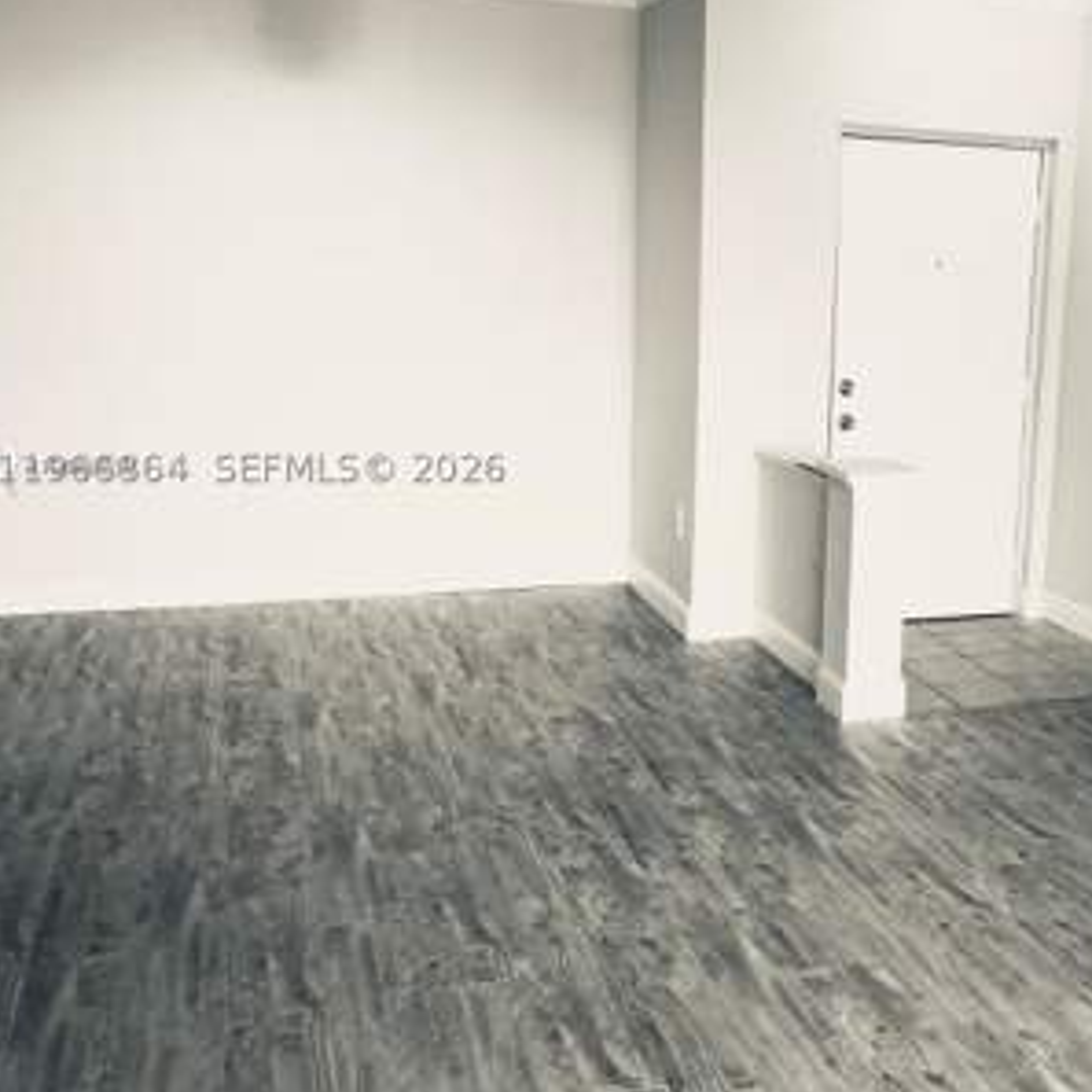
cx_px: 842
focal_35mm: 40
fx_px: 1428
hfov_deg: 40.5
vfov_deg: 41.8
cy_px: 467
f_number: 1.8
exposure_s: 1/80
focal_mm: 4
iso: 20
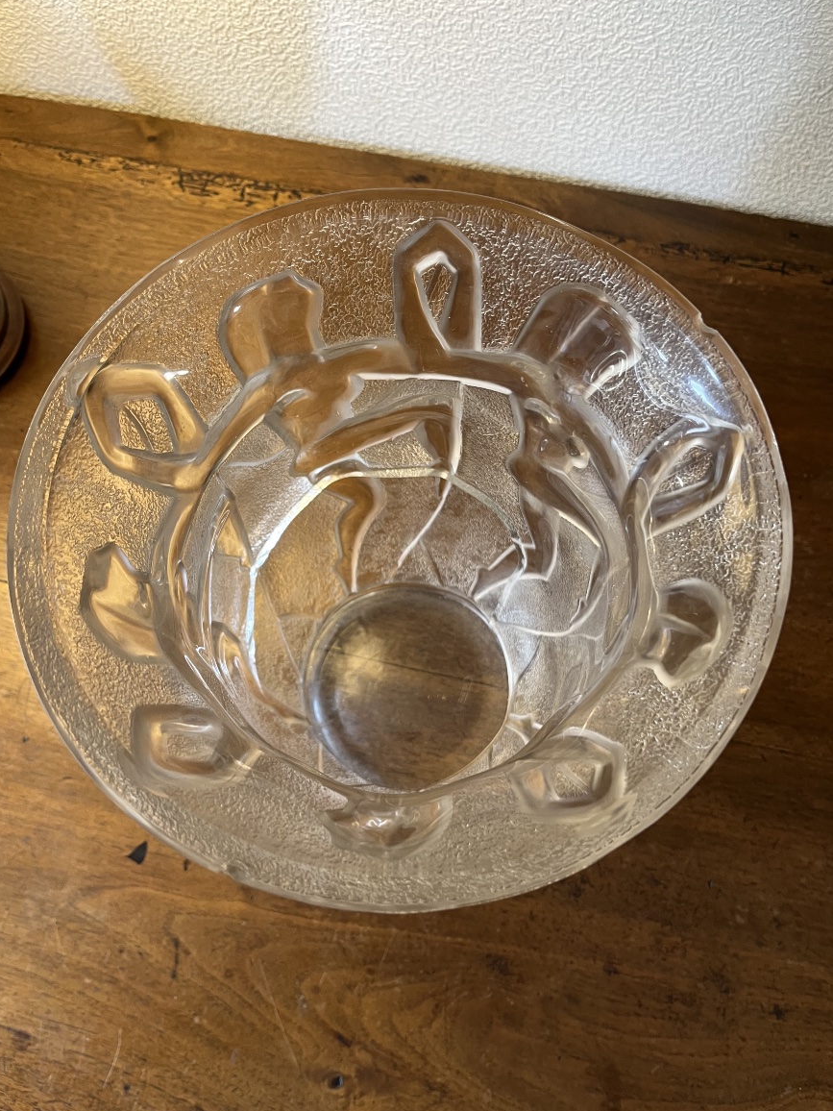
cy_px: 572
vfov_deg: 65.3
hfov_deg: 51.4
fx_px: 866
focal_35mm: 27
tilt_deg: -71.8
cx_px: 414
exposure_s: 1/50
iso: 80
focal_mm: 5.1
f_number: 1.6
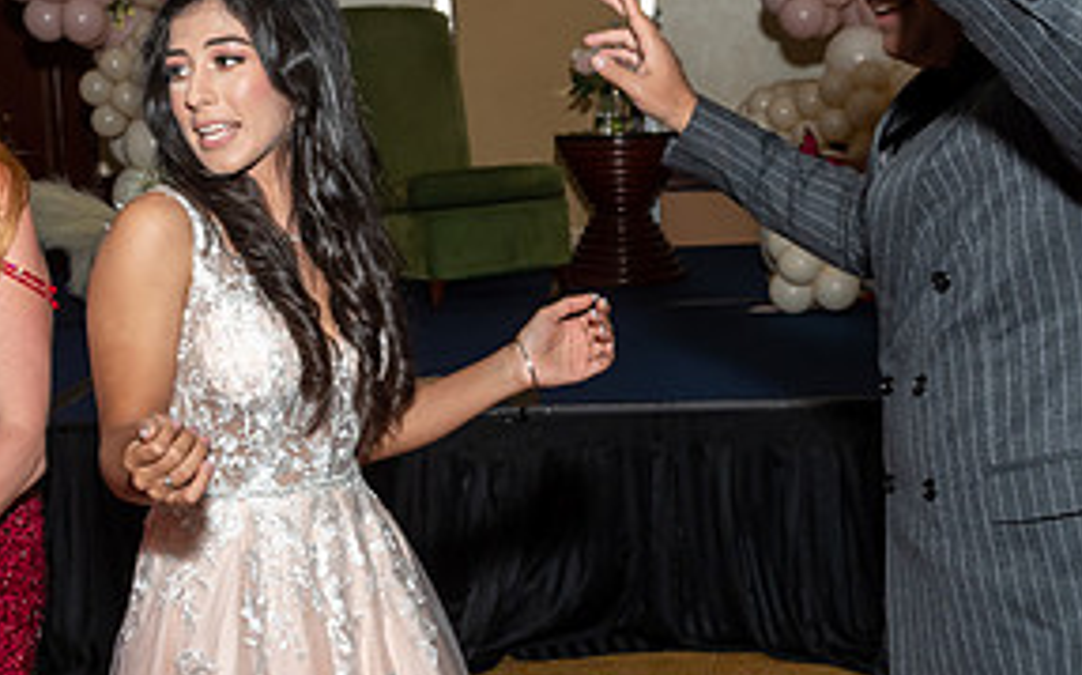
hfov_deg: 30.8
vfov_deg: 19.7
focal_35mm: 66
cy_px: 364
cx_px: 359
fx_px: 1945
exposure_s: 1/250
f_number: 6.3
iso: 400
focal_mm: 18
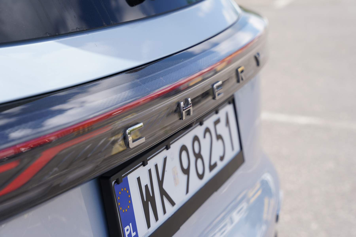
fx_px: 692
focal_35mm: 70
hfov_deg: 28.8
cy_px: 118
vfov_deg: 19.5
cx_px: 178
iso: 100
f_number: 5.6
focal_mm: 70
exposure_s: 1/250
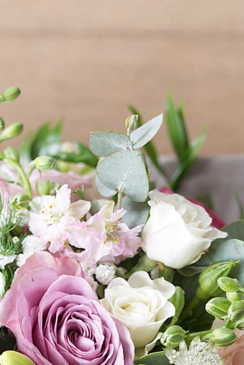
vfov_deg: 17.0
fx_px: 1115
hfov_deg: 12.4
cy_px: 530
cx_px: 34
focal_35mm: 110
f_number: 2.2
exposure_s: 1/125
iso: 250
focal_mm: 35
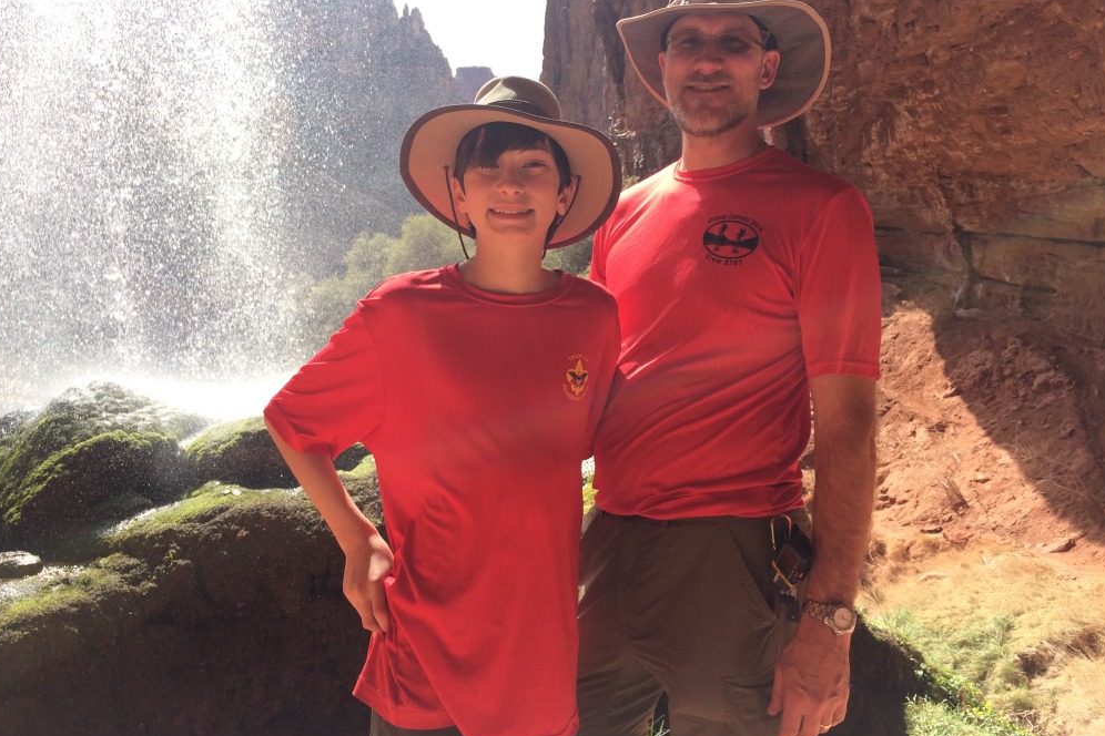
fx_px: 951
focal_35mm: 31
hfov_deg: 60.3
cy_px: 335
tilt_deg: -2.0
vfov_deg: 42.3
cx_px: 552
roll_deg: +0.7
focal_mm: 4.15
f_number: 2.2
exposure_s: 1/873
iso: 32
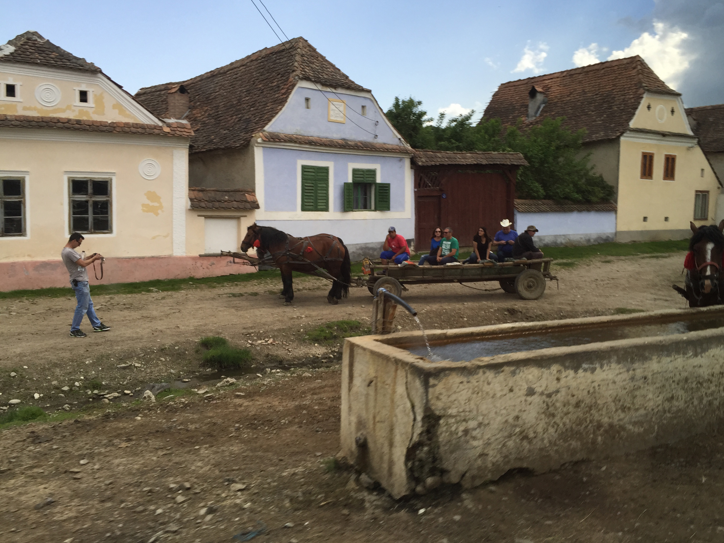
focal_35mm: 31
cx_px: 387
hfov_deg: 58.3
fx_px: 648
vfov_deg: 45.4
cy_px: 260
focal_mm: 4.15
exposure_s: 1/120
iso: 32
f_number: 2.2
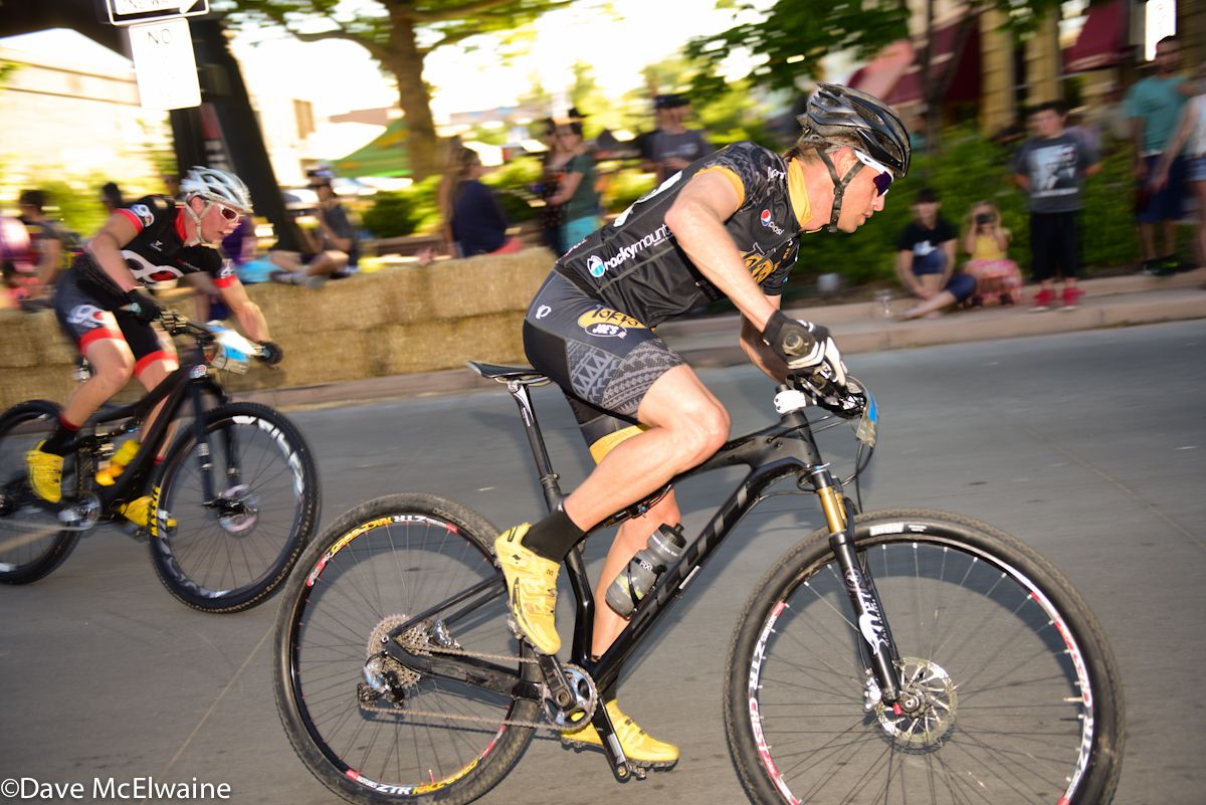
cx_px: 603
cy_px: 402
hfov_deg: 55.8
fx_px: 1139
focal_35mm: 34
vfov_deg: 38.9
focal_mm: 34
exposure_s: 1/250
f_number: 2.8
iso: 125
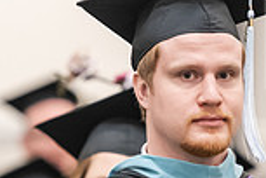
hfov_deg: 3.2
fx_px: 4773
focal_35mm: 646
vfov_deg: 2.1
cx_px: 212
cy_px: 154
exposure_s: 1/200
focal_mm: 170
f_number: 3.2
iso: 2500
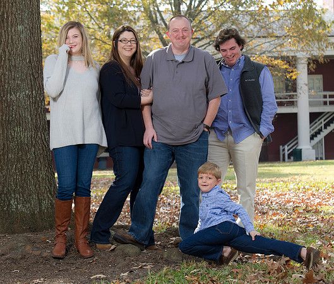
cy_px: 143
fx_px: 1185
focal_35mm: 117
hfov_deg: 16.0
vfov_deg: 13.7
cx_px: 155
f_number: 6.3
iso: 160
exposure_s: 1/100
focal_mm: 95
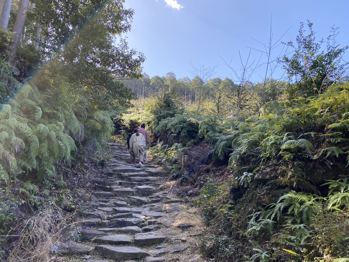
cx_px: 174
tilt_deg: +12.2
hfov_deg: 67.3
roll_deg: -2.3
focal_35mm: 26
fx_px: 262
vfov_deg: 53.1
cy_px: 131
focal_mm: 4.25
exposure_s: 1/437
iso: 32
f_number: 1.8
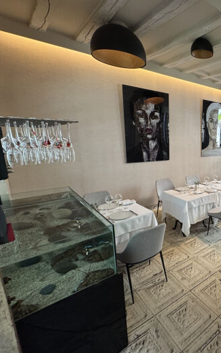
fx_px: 192
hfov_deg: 50.0
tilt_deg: -11.2
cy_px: 176
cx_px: 215
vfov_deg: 85.0
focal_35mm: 20
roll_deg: -1.4
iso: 200
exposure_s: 1/84
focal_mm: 2.22
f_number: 2.2
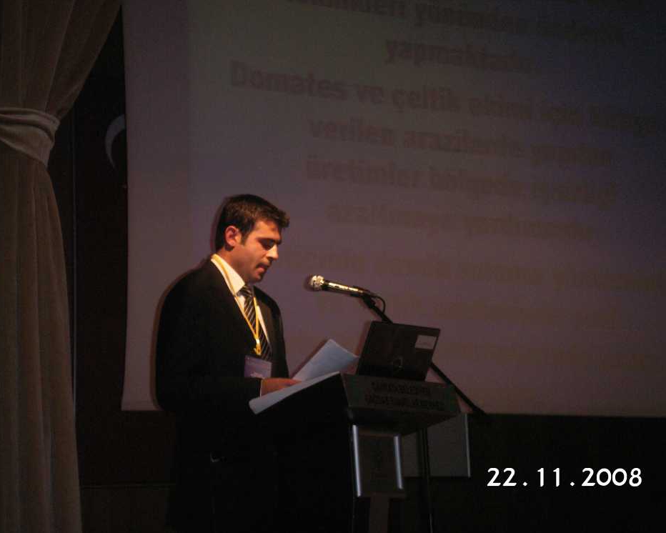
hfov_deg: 21.5
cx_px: 350
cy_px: 267
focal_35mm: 89
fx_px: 1755
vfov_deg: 17.3
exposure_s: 1/40
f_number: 3.5
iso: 160
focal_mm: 17.6
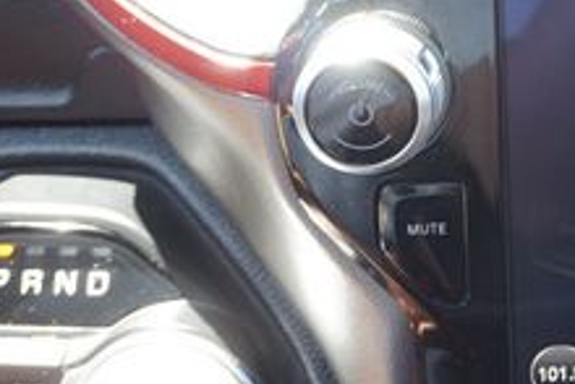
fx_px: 1462
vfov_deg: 14.5
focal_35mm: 91
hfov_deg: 20.2
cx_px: 763
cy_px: -78
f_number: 4
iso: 400
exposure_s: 1/60
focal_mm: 21
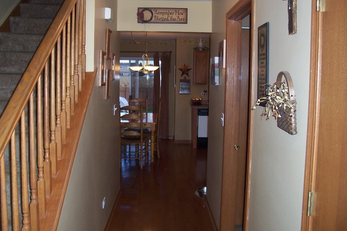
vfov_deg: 36.8
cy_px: 101
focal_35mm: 36
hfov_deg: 53.1
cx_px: 174
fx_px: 347
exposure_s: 1/60
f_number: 2.7
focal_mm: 5.6
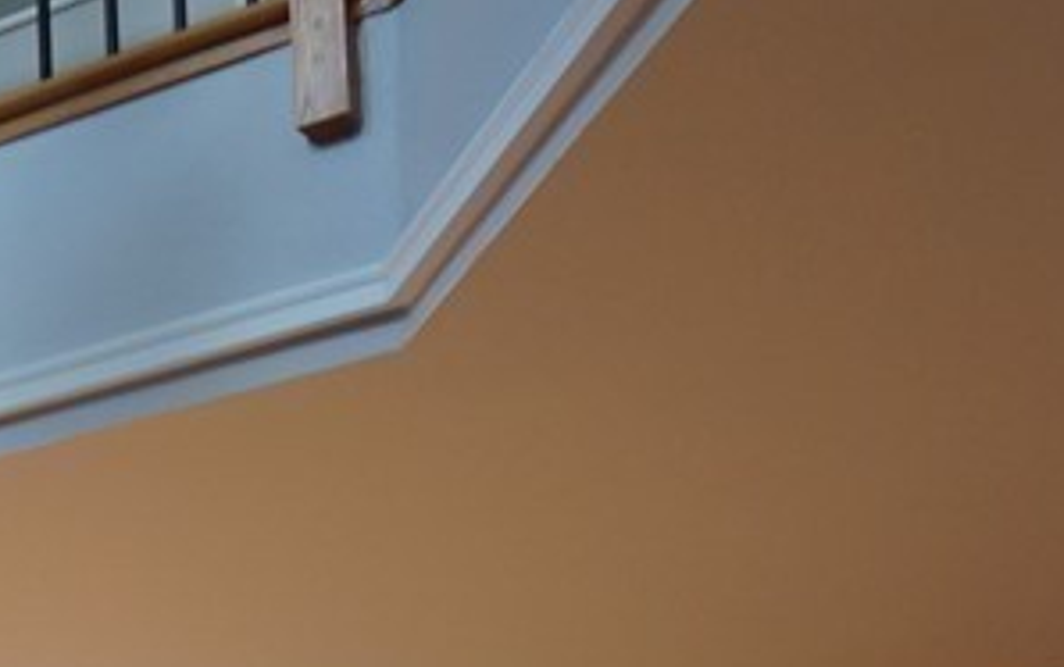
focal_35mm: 89
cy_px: 1138
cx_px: 73
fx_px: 2584
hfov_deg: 22.6
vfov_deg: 13.5
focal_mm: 16
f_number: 4
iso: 800
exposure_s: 1/160
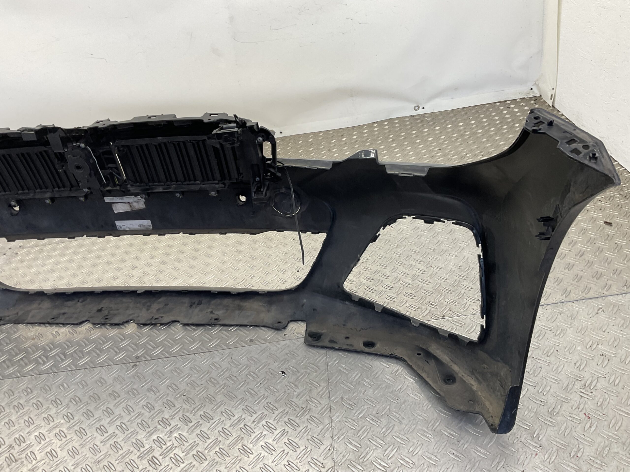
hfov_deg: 61.7
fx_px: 528
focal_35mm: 29
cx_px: 315
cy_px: 236
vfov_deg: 48.2
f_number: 1.8
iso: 32
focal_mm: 3
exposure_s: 1/120
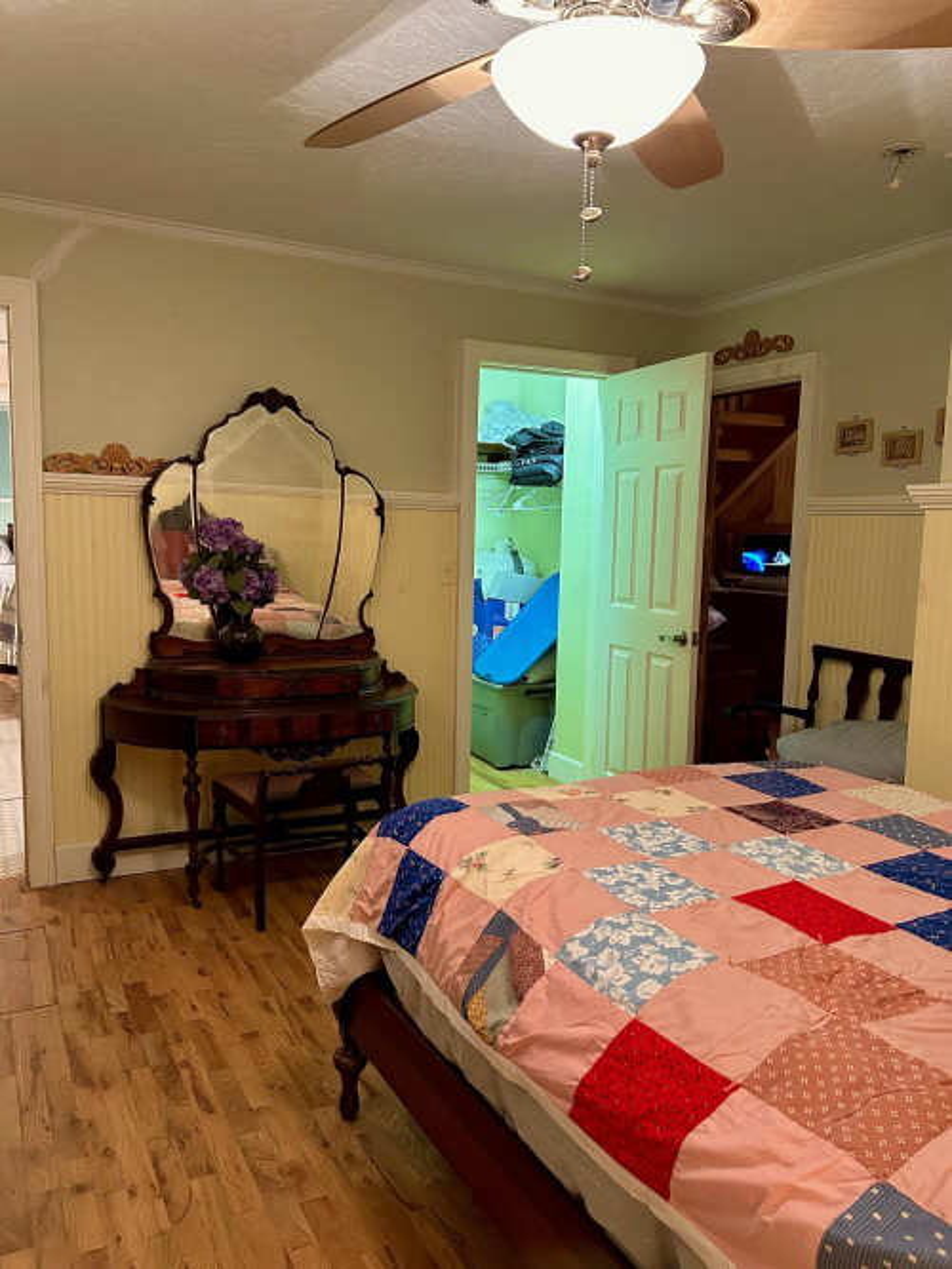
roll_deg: -1.1
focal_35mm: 26
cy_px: 634
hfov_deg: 53.0
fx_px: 954
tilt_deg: -6.3
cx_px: 476
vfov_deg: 67.3
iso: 400
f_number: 1.5
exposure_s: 1/60
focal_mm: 5.7
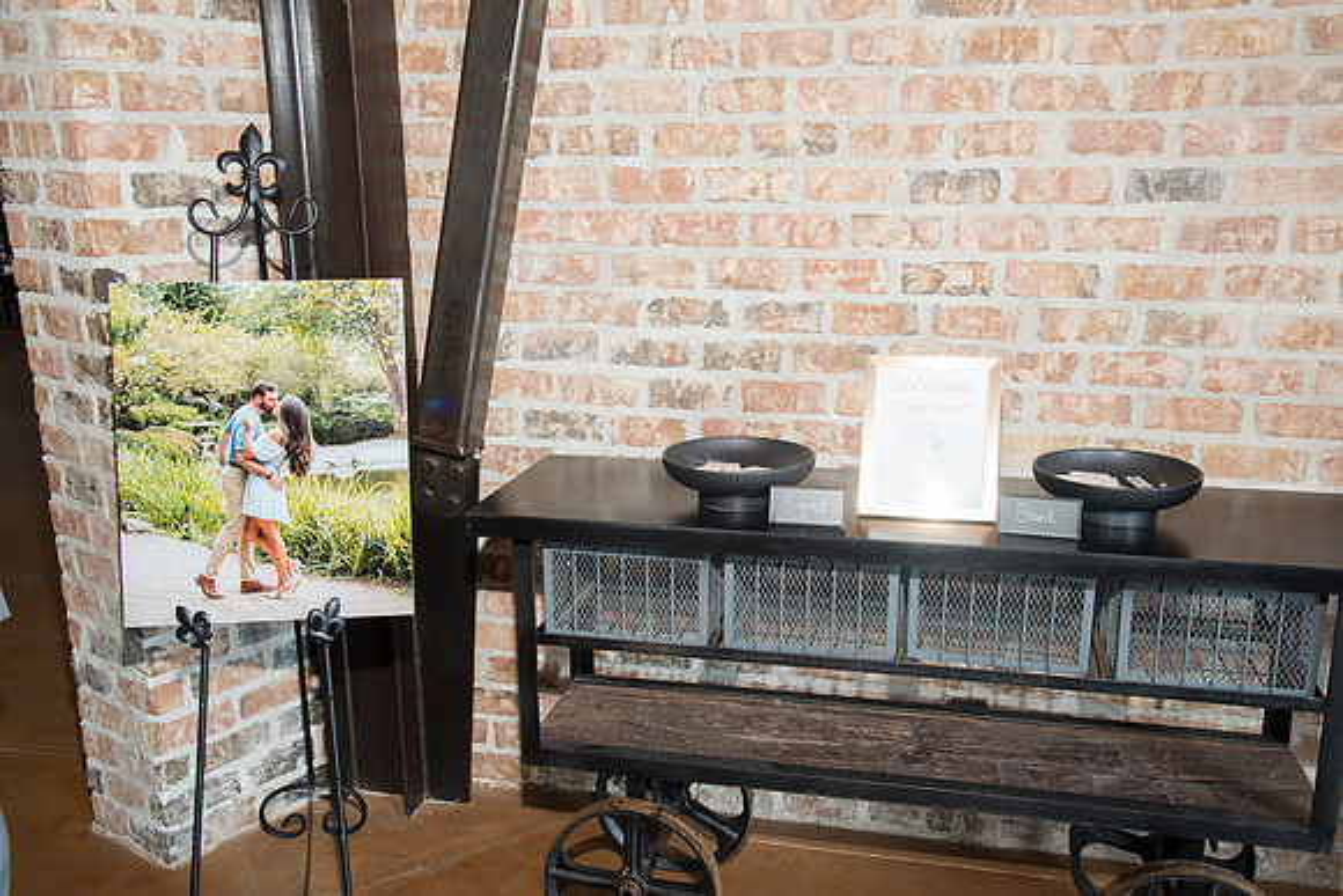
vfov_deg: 40.1
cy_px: 448
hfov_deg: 57.4
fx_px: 1228
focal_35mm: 33
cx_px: 682
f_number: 6.3
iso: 1250
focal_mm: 32
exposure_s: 1/60
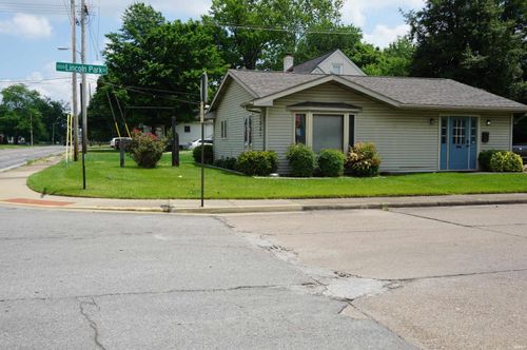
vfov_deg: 38.3
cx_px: 264
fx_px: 504
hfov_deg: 55.2
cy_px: 175
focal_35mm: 34
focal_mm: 23
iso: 100
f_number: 11
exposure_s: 1/125
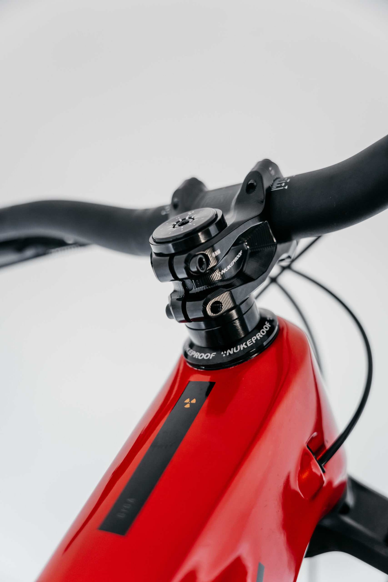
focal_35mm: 37
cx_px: 194
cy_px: 291
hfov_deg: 35.7
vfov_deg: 51.5
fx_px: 603
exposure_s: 1/160
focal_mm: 37.3
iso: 1000
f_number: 2.8
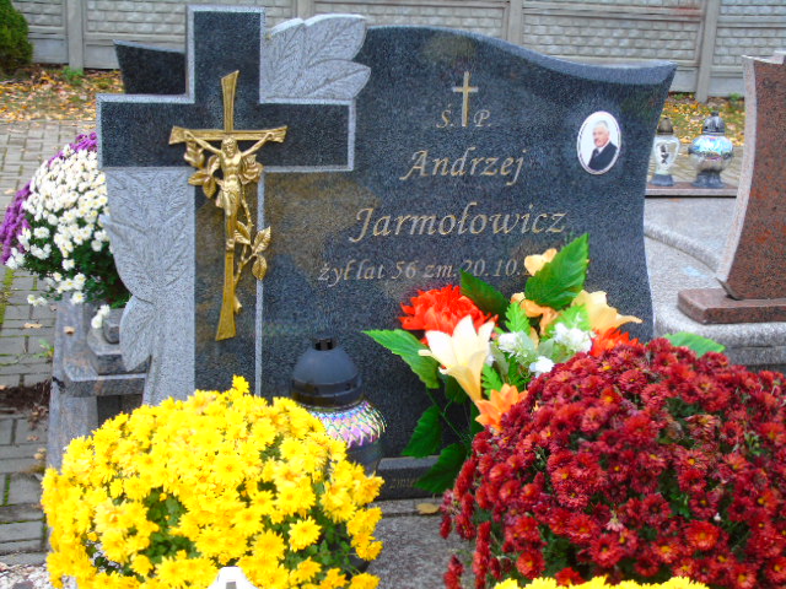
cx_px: 393
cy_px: 294
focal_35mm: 54
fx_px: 1226
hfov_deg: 35.5
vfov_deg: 27.0
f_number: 4.3
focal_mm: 9.6
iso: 100
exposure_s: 1/30
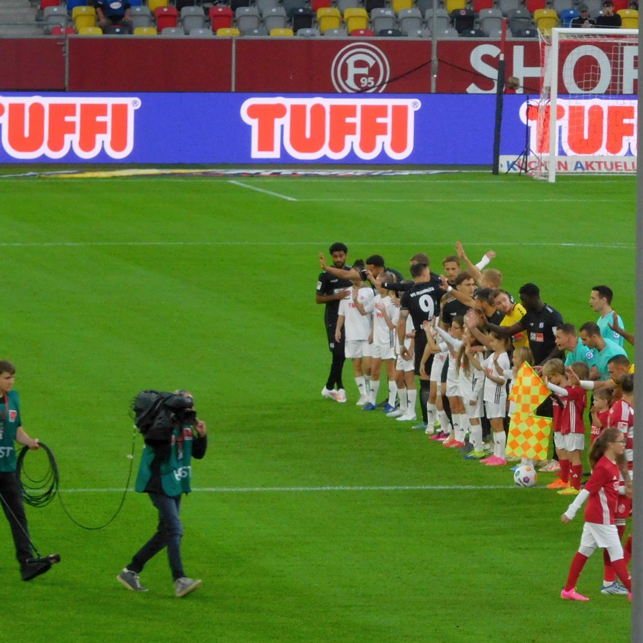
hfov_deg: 4.7
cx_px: 555
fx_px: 7755
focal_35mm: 369
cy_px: 367
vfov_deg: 4.7
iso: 400
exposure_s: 1/125
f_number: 5.5
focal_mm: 40.1
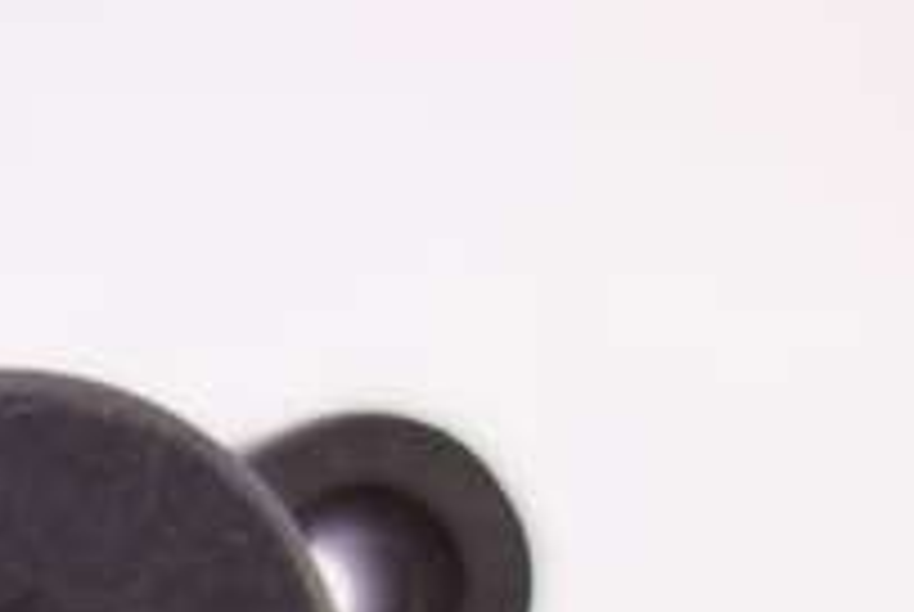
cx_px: -608
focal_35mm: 113
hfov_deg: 16.0
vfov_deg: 11.2
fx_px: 2873
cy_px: 1145
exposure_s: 1/80
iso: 125
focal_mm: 10.4
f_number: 1.8
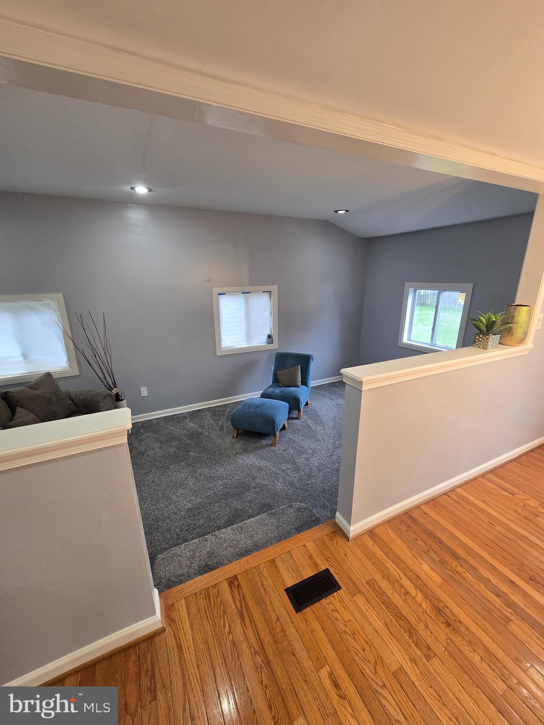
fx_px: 272
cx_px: 272
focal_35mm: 13
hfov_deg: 89.9
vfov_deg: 106.2
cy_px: 362
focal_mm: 2.2
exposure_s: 1/60
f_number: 2.2
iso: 125
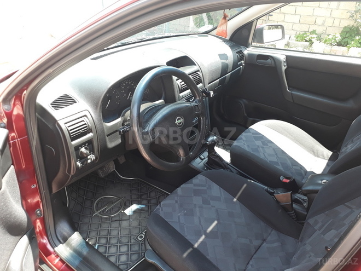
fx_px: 282
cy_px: 136
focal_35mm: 27
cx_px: 180
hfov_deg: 65.3
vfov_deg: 51.4
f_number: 1.9
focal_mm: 3.6
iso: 80
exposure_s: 1/100
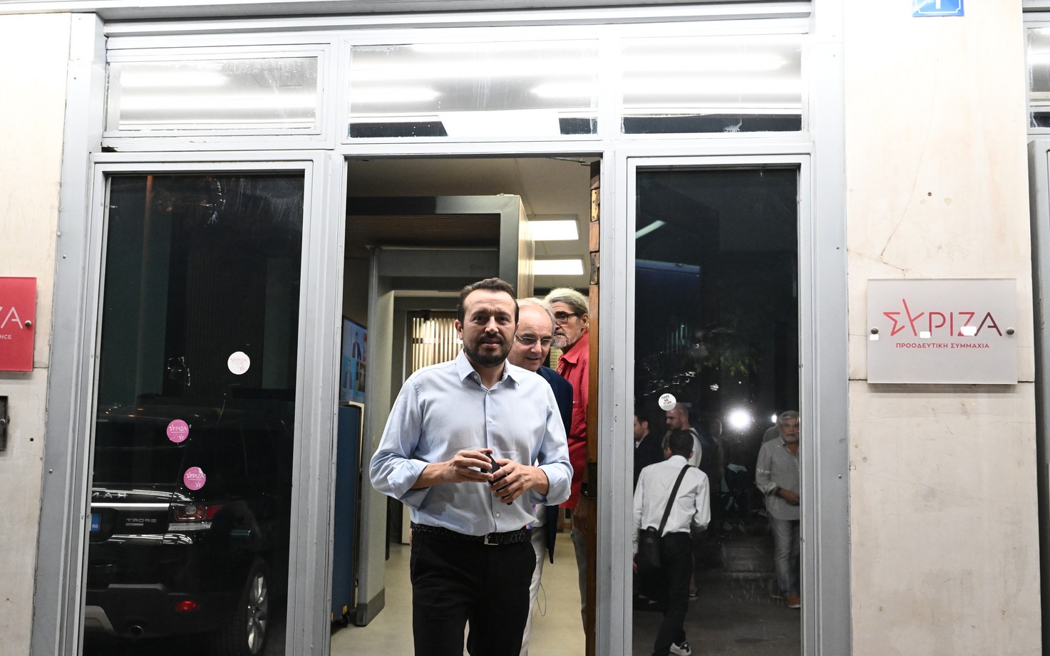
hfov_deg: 61.1
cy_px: 366
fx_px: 887
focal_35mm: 31
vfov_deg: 40.5
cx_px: 481
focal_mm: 28
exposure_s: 1/400
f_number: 4.5
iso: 8000
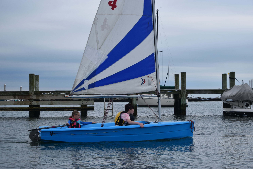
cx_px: 126
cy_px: 84
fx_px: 611
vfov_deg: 15.7
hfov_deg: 23.4
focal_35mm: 87
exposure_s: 1/350
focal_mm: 58
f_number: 9.5
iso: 200
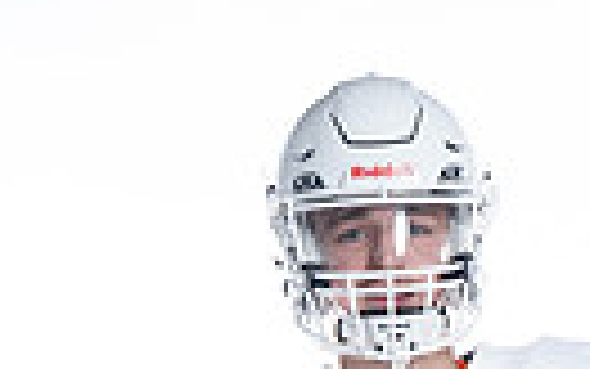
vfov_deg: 7.2
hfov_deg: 12.2
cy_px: 914
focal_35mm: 171
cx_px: 509
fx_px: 2751
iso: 400
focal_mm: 49
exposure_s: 1/250
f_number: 5.6
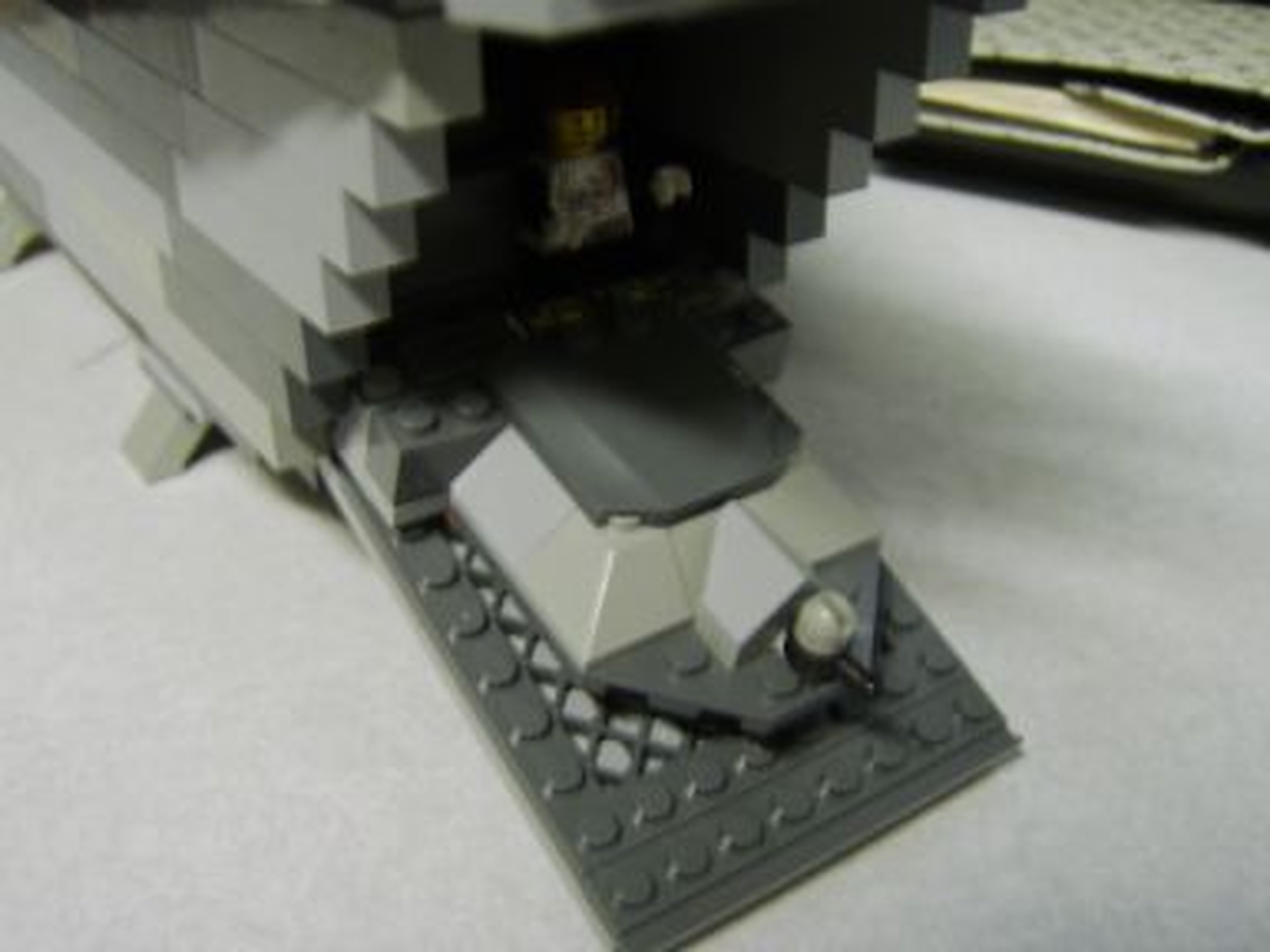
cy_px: 476
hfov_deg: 58.4
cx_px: 635
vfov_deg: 45.4
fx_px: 1137
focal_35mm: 31
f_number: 2.7
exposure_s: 1/5
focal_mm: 8.13
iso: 71
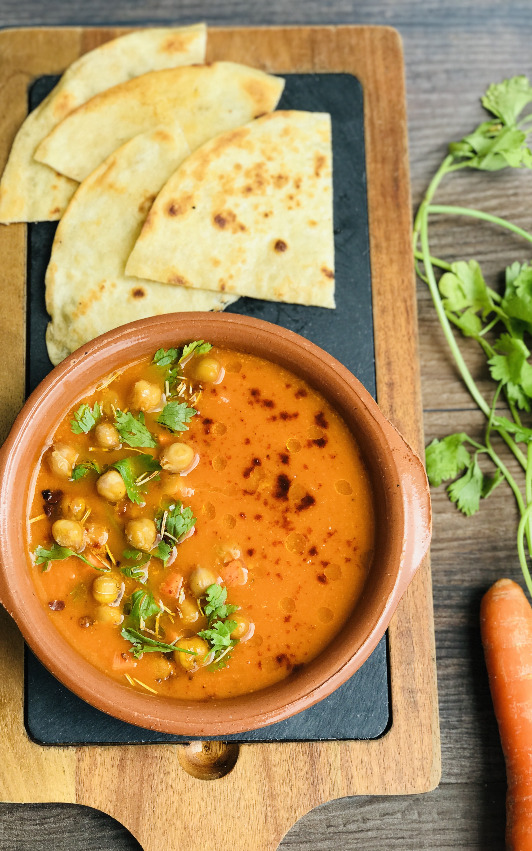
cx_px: 195
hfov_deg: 20.3
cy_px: 444
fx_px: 1485
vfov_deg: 32.0
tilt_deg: -78.4
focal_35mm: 64
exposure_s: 1/129
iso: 20
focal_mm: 6.6
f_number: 2.8
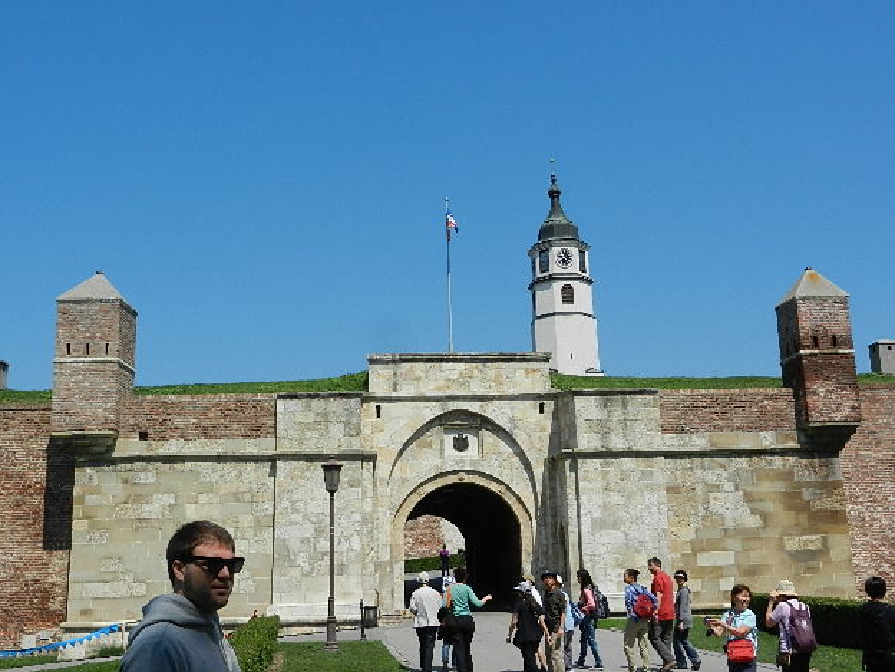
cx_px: 453
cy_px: 335
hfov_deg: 47.9
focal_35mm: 39
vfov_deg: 36.8
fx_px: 1008
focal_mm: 6.9
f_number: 4
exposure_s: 1/2000
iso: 160
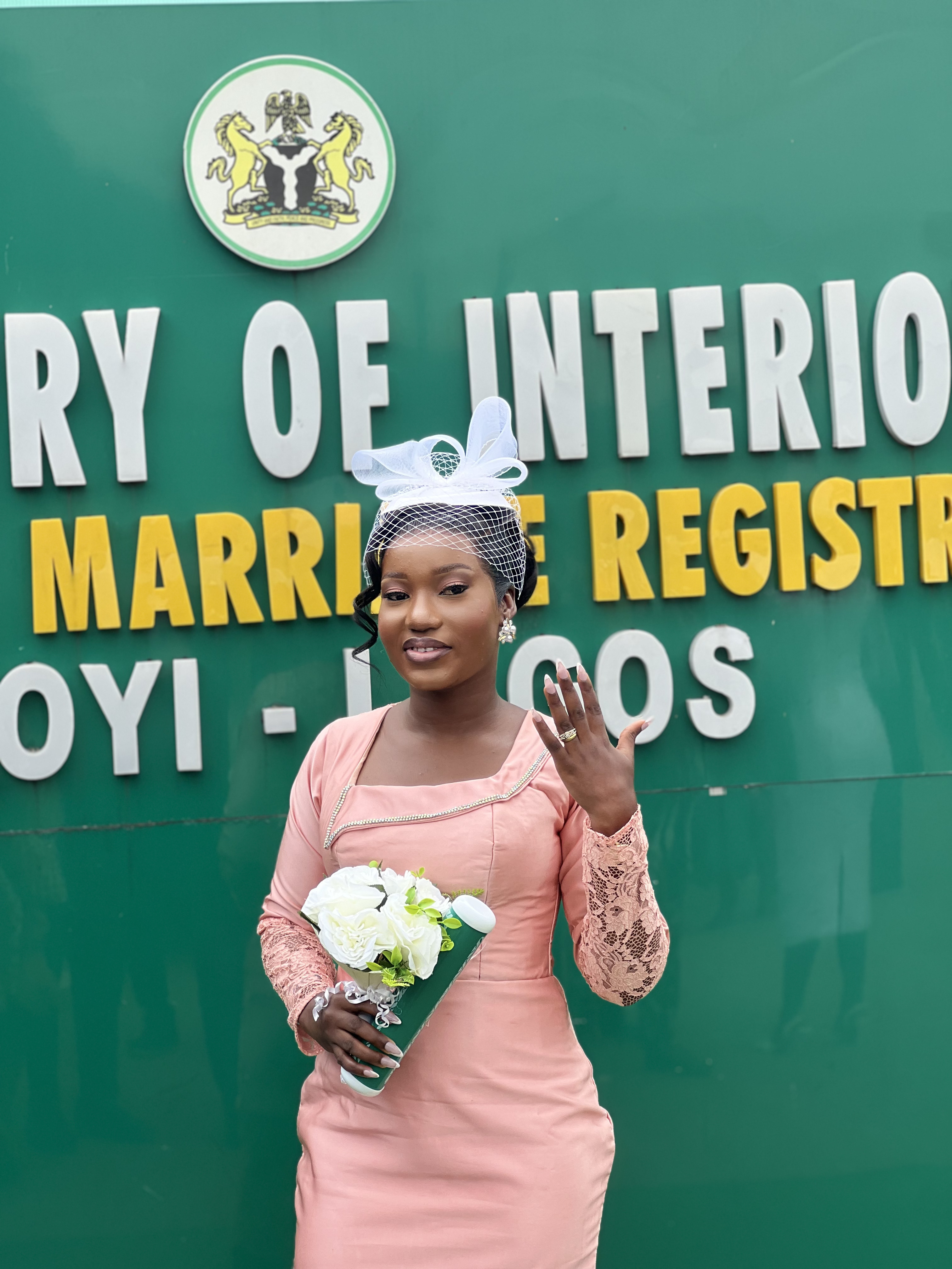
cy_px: 634
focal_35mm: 77
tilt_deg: -2.2
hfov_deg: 19.1
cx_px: 476
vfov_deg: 25.3
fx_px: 2824
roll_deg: +3.5
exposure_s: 1/131
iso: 20
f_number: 2.8
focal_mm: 9
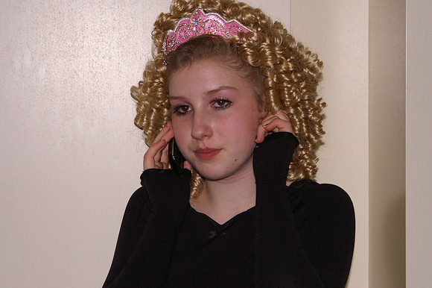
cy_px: 144
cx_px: 216
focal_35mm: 90
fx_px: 1079
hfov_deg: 22.6
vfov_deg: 15.2
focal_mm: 60
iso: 400
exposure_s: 1/125
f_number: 5.6
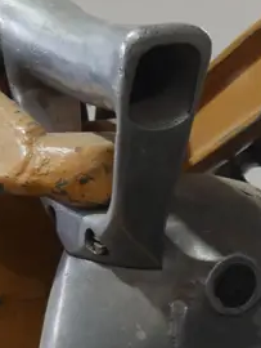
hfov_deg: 8.9
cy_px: 420
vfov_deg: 11.6
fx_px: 1676
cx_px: 226
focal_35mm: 167
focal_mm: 22
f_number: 4.7
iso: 500
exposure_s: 1/60
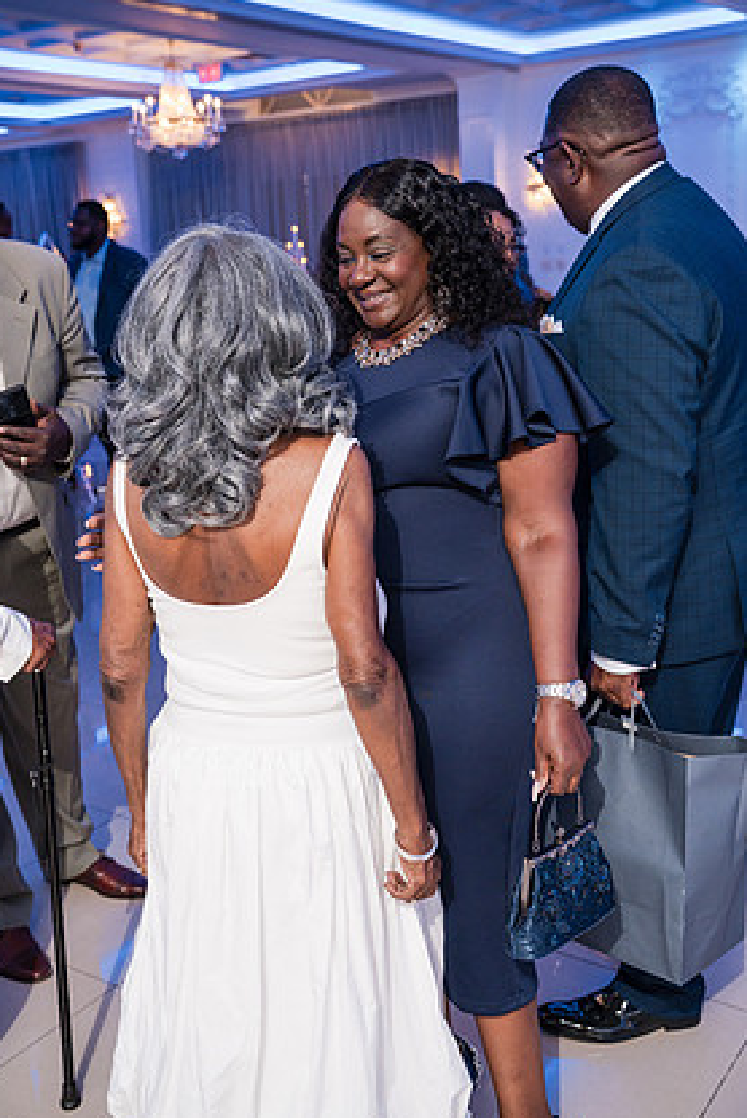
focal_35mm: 40
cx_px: 347
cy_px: 535
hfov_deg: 33.4
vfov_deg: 48.4
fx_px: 1243
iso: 2000
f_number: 4
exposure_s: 1/250
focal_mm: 37
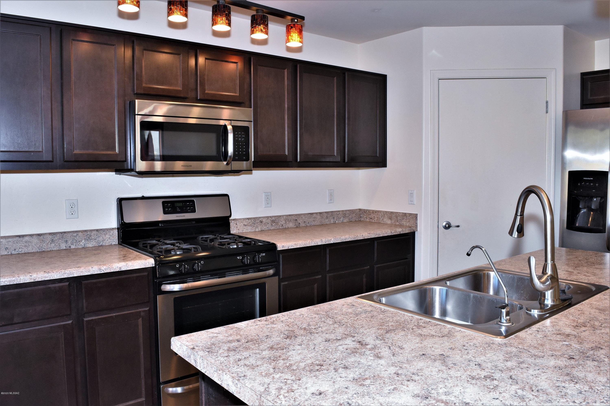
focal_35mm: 27
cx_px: 305
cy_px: 203
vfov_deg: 47.9
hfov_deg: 67.4
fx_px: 457
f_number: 9
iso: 1250
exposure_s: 1/50
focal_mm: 18
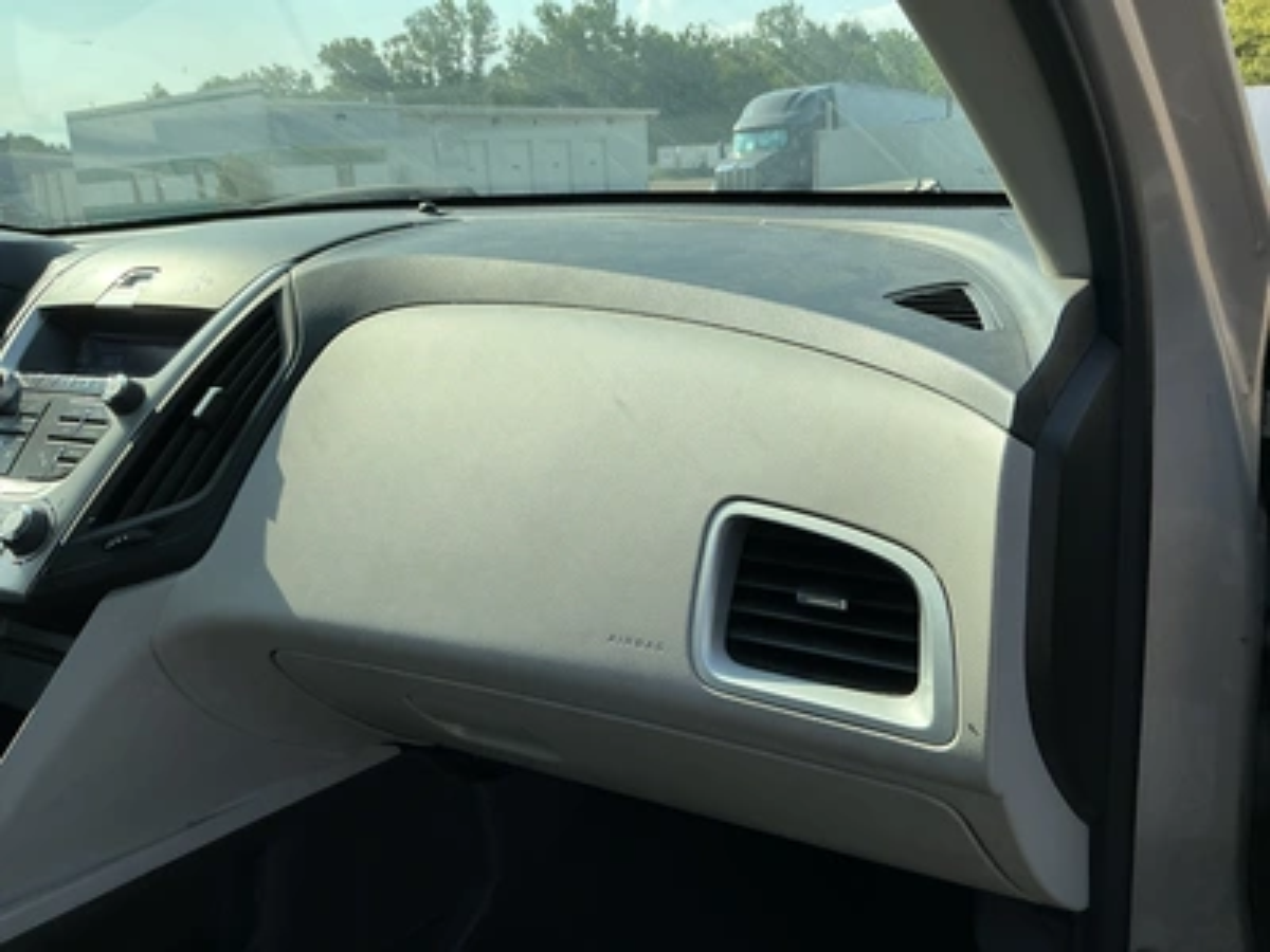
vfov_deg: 49.7
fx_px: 1027
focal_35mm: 28
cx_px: 635
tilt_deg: -16.8
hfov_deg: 63.4
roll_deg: +3.1
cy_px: 476
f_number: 1.8
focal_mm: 3
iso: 25
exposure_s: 1/912
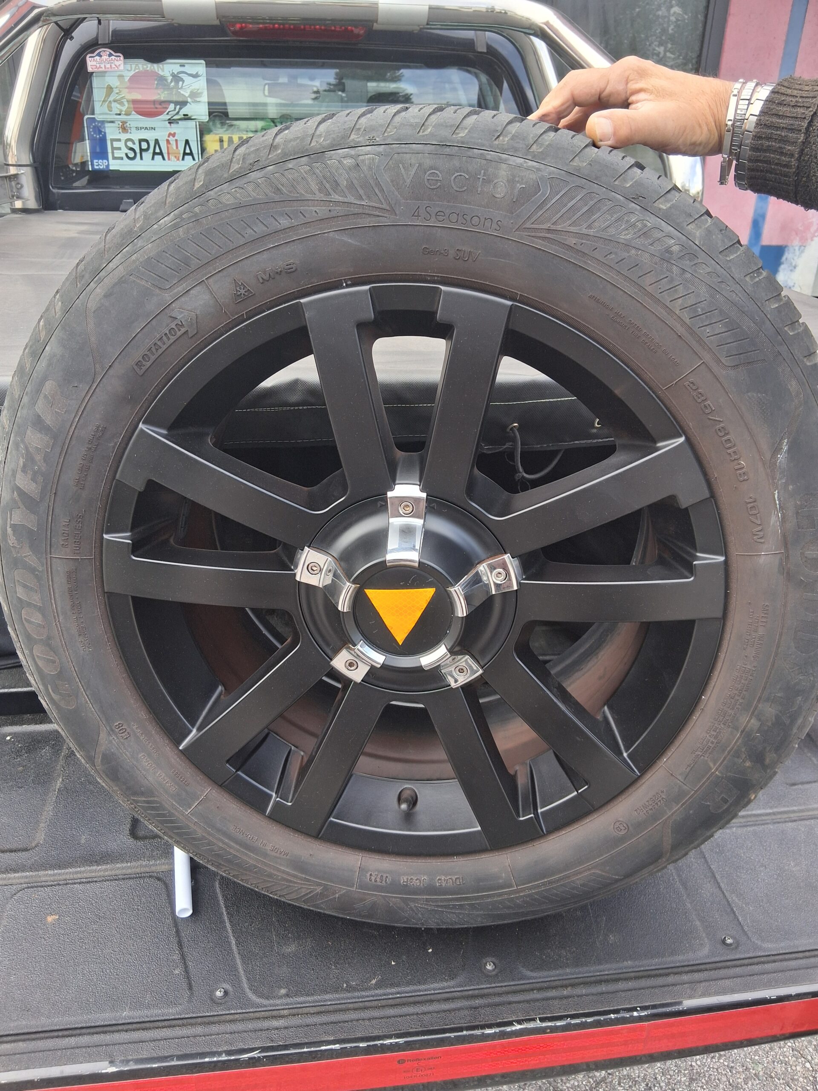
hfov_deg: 53.1
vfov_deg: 67.3
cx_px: 409
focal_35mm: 26
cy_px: 546
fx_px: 819
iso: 50
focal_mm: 3.98
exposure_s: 1/100
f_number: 1.8
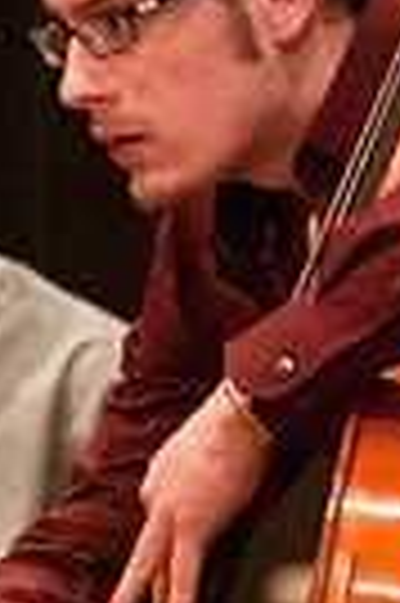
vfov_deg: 2.2
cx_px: 204
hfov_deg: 1.5
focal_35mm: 933
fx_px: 15584
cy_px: 346
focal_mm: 185
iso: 1600
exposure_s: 1/50
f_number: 3.2
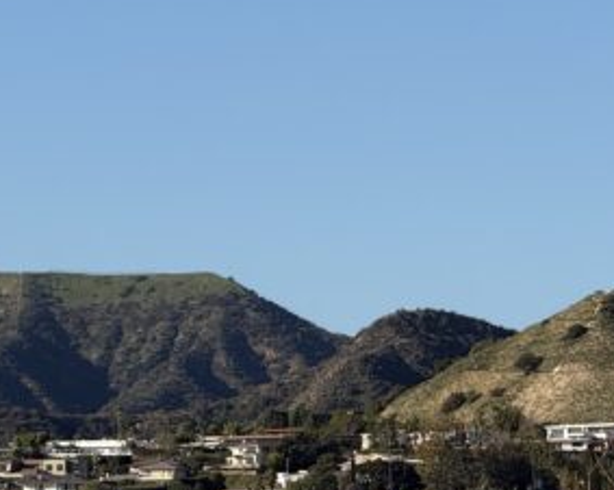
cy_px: 245
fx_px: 5775
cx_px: 52
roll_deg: +0.2
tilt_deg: +4.9
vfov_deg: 4.9
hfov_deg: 6.1
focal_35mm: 318
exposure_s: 1/1689
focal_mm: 15.66
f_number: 2.8
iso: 50
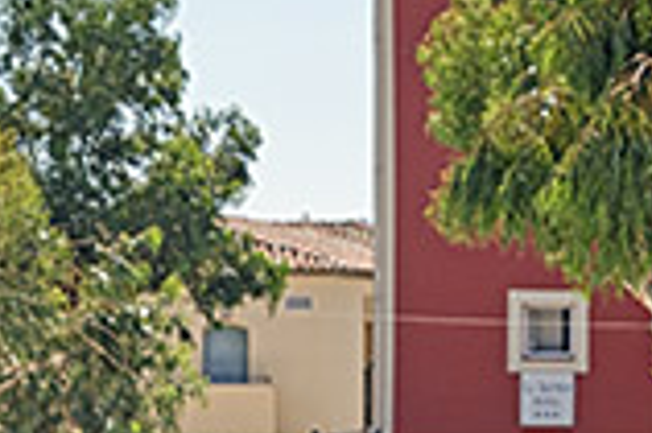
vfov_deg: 4.7
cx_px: 503
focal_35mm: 286
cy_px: 730
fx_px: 5174
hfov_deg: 7.2
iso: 100
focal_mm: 58
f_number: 8
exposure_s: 1/320
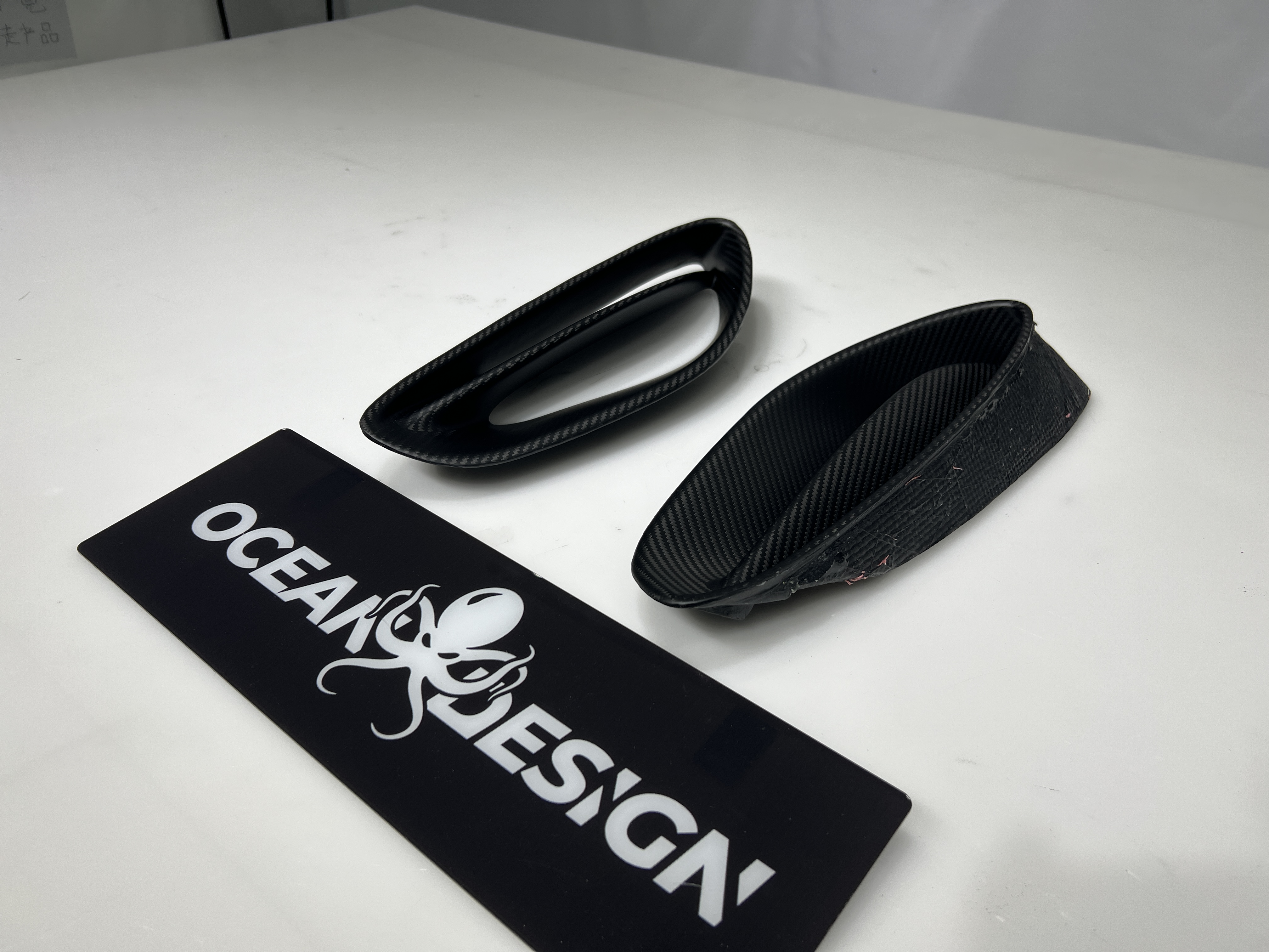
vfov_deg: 53.1
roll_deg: -0.9
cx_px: 634
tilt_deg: -35.5
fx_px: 953
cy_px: 476
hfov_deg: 67.3
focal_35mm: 26
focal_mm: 5.7
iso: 50
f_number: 1.5
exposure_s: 1/588
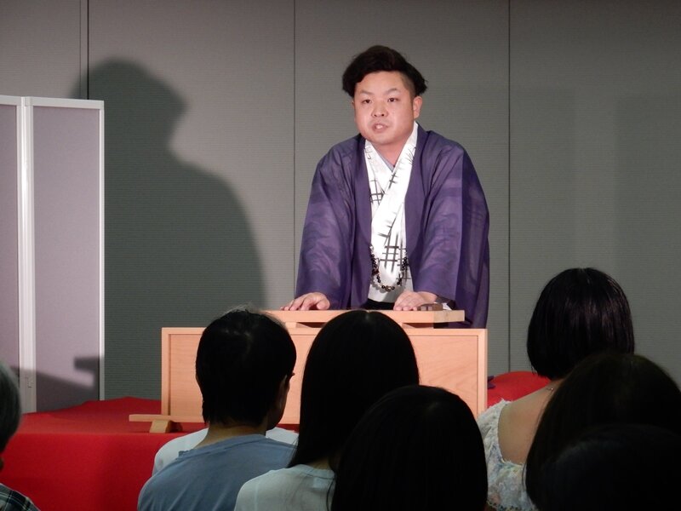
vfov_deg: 6.5
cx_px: 340
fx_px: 4505
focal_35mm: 229
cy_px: 256
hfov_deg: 8.6
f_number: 6.3
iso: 400
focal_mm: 40.9
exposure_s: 1/30
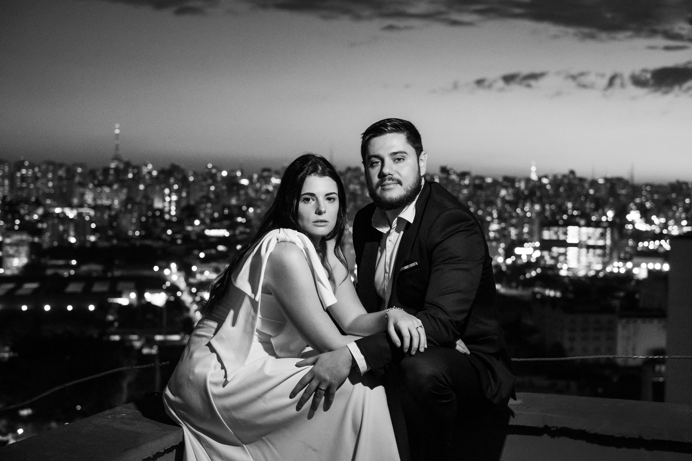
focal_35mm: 53
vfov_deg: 25.5
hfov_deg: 37.5
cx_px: 346
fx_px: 1019
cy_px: 230
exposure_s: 1/80
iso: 6400
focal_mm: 35
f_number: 2.8
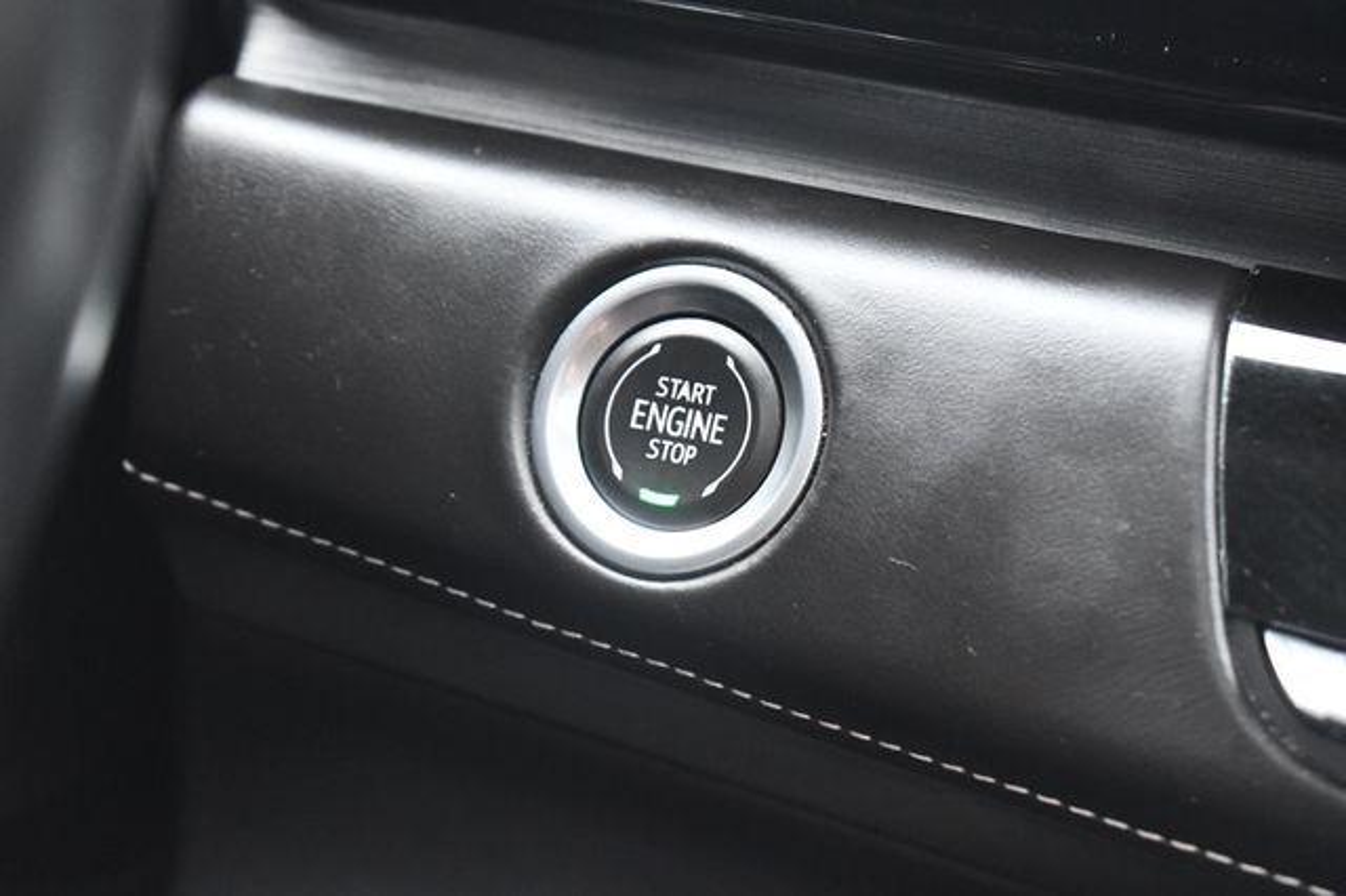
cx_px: 673
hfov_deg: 24.8
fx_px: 3064
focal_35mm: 82
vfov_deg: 16.6
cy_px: 448
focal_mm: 55
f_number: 5.6
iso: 3200
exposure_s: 1/100
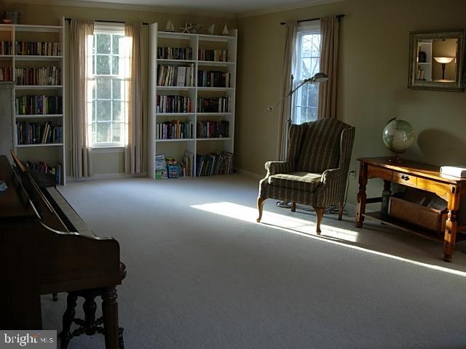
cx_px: 233
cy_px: 174
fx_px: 512
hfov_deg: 49.0
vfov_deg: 37.7
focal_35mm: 38
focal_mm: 7.8
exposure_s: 1/32.9
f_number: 2.8
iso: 64
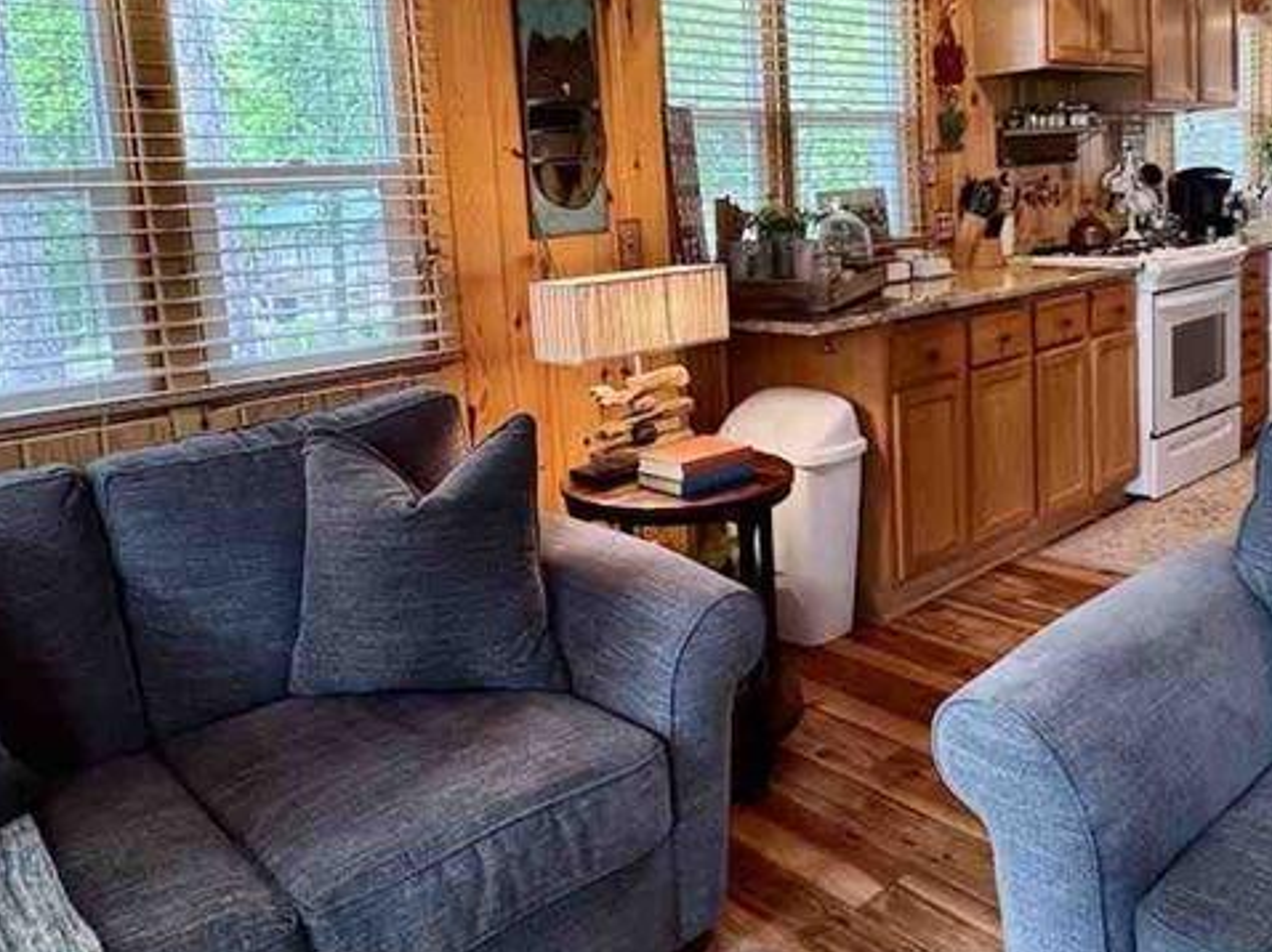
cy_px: 338
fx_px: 1102
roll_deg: +2.1
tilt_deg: -8.7
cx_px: 655
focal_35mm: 30
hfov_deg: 60.0
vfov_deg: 46.2
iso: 250
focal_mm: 2.22
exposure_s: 1/60
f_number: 2.2
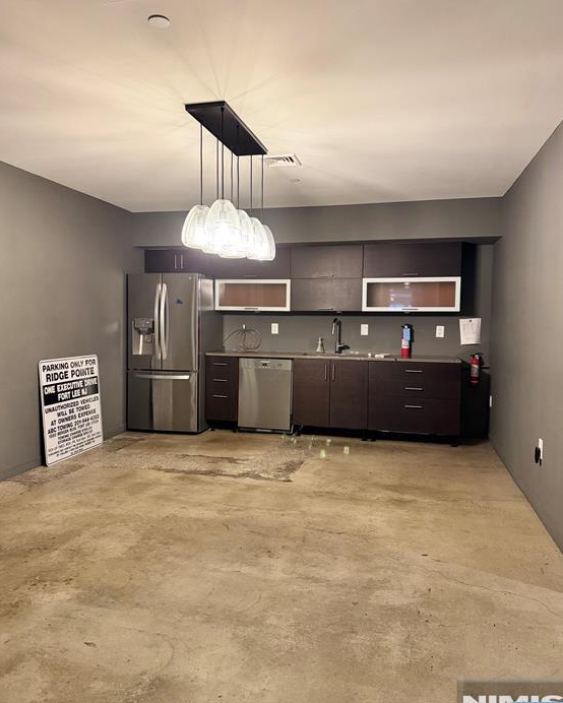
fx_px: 541
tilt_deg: -3.7
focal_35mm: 26
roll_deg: -0.4
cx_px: 278
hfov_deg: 55.0
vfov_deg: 66.0
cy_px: 340
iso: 320
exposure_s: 1/60
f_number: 1.78
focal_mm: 6.76
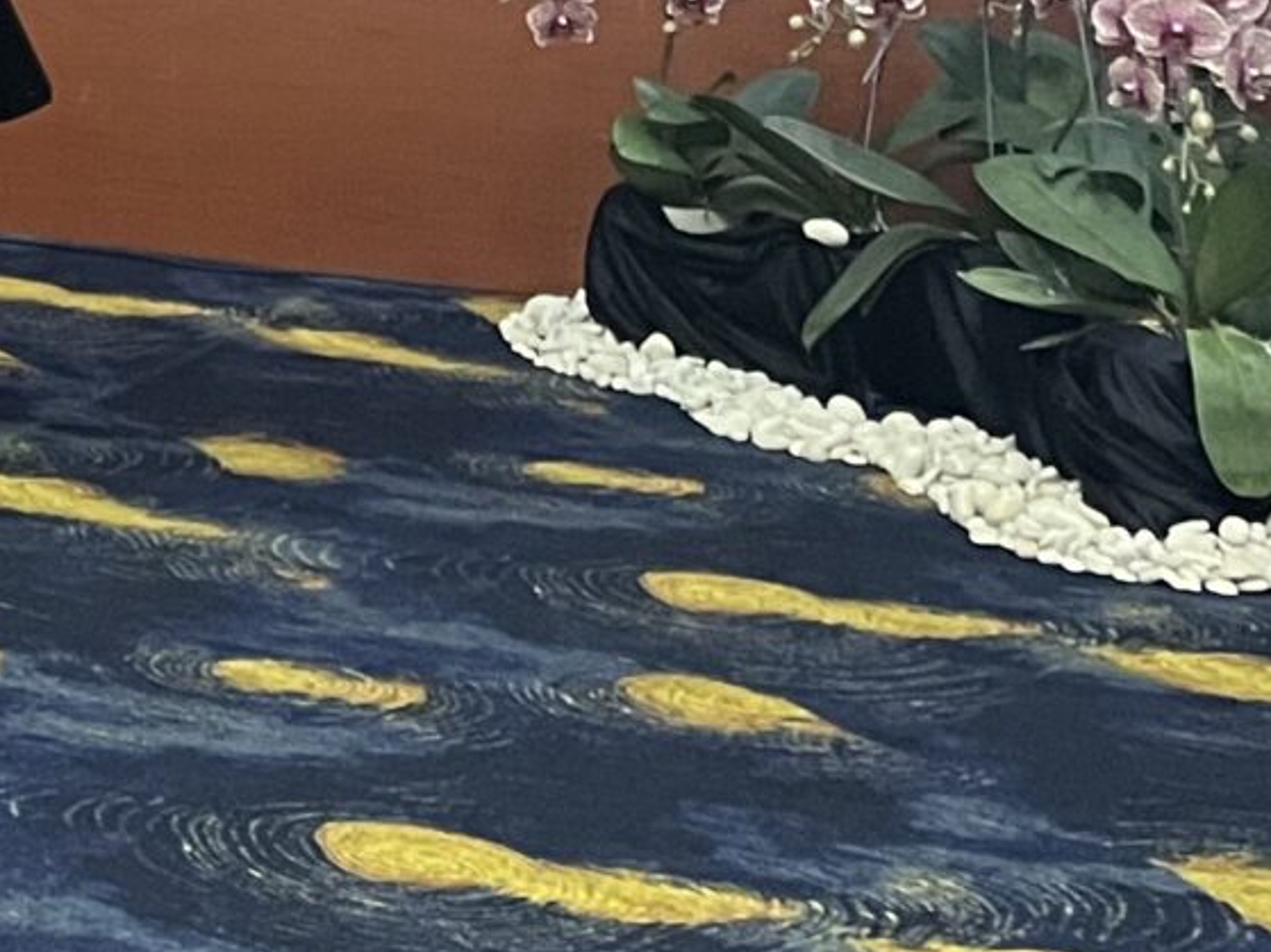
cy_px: -913
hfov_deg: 13.2
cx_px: -1619
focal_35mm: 119
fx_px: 4368
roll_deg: -0.2
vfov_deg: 11.3
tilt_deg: +3.5
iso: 500
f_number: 1.6
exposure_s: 1/50
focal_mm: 5.1
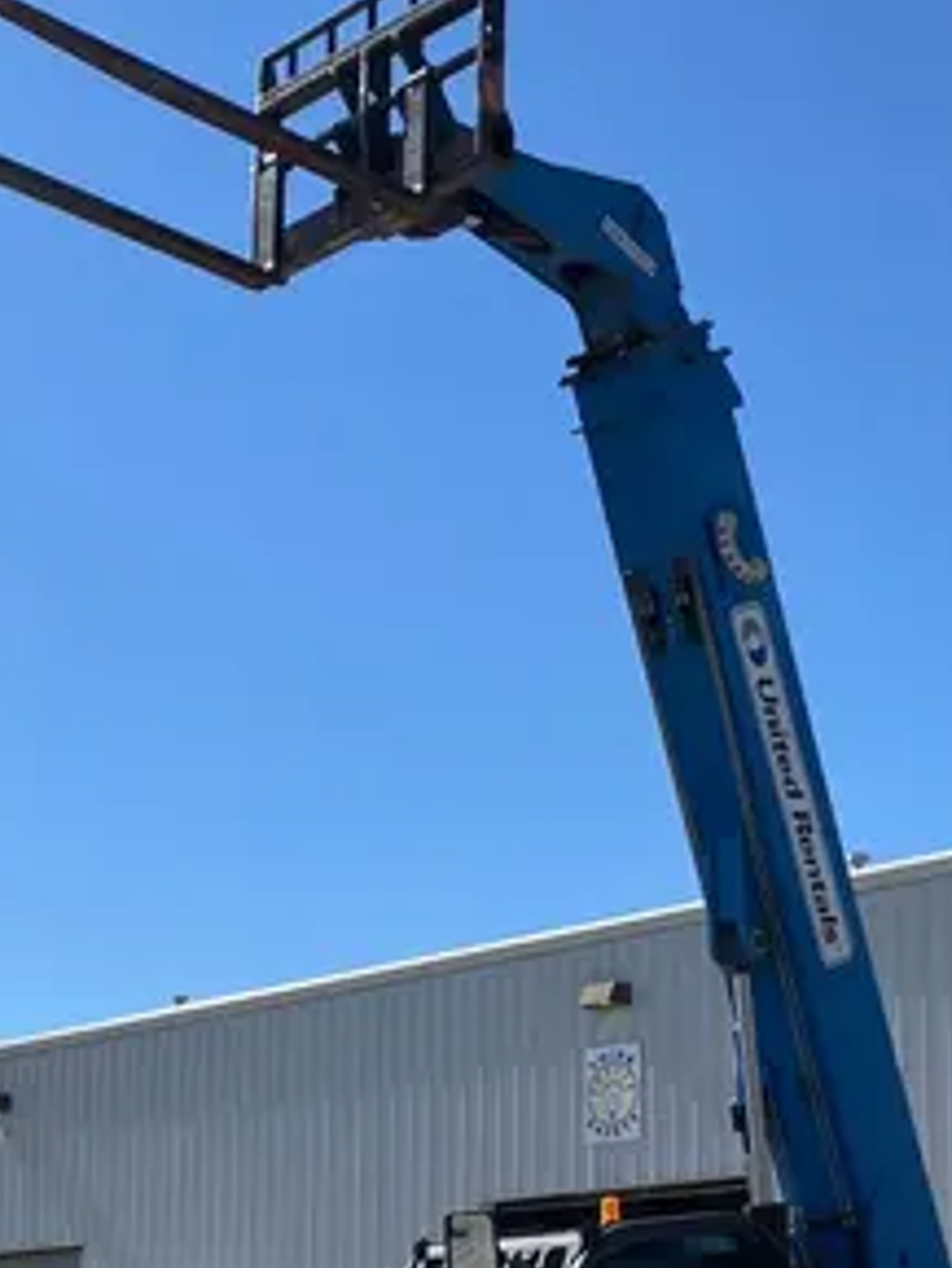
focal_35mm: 71
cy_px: 1077
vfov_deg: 26.7
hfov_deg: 20.7
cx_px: 399
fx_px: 2602
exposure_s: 1/2558
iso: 32
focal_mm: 3.99
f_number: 1.8
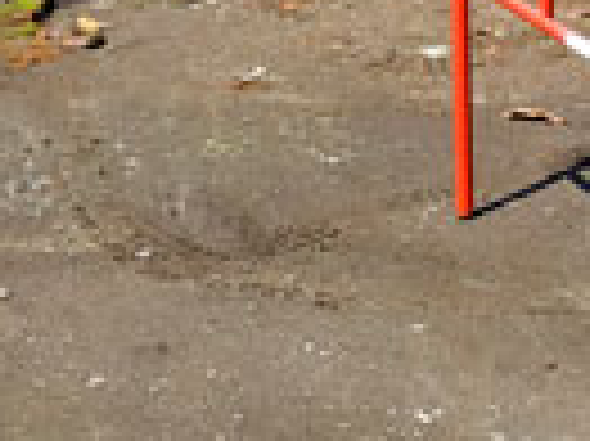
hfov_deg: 15.9
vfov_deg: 12.0
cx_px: 784
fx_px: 1992
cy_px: -243
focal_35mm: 117
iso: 125
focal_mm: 3.94
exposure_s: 1/2010
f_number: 1.9
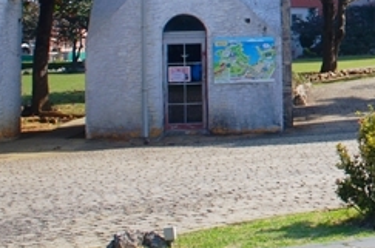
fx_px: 925
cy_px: -53
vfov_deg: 14.8
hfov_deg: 20.5
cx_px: 514
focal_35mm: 89
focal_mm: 18
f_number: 7.1
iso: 200
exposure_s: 1/500
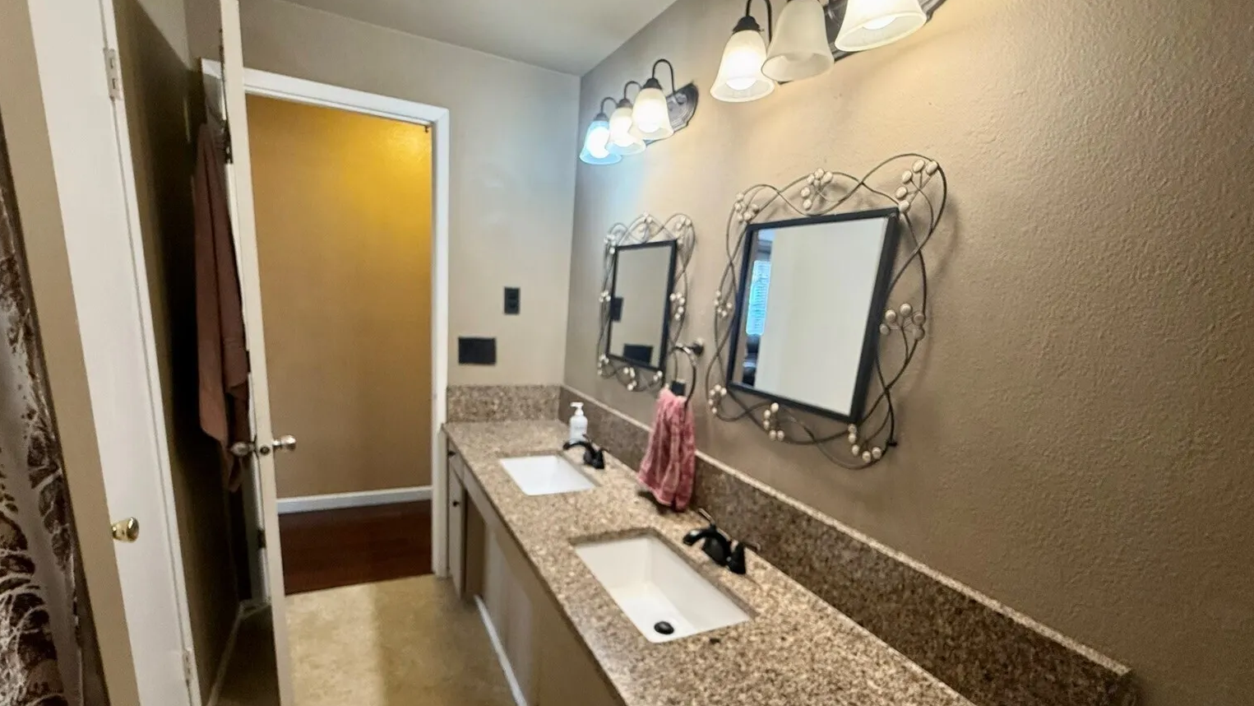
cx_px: 600
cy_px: 425
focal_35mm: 16
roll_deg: -4.2
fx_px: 532
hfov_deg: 99.3
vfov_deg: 66.4
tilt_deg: -13.5
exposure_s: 1/60
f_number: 2.2
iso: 200
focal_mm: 2.22
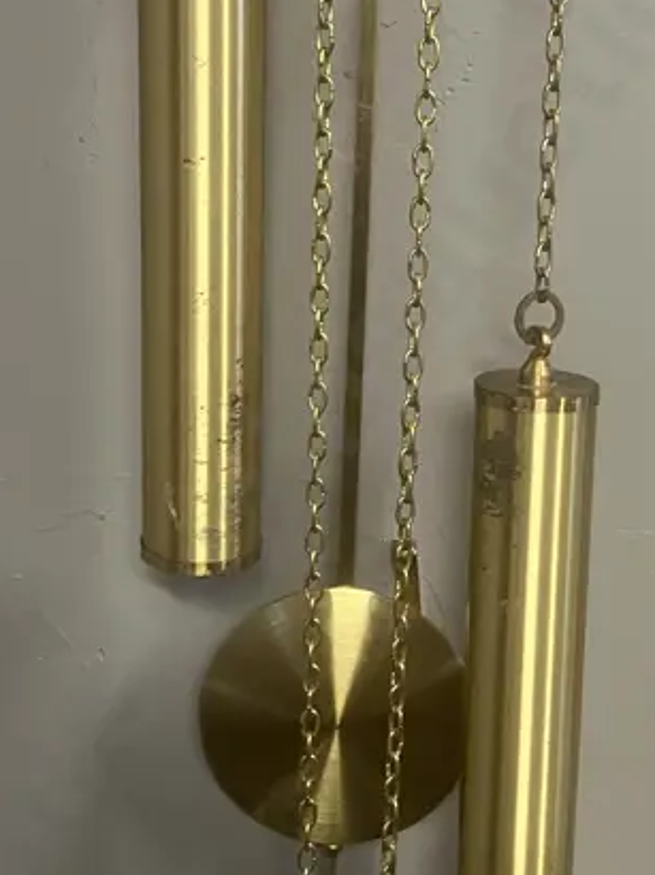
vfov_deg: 27.7
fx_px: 1768
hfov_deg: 21.0
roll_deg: -3.2
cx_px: 371
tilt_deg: -11.5
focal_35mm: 70
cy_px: 363
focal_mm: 3.99
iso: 250
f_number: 1.8
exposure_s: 1/50
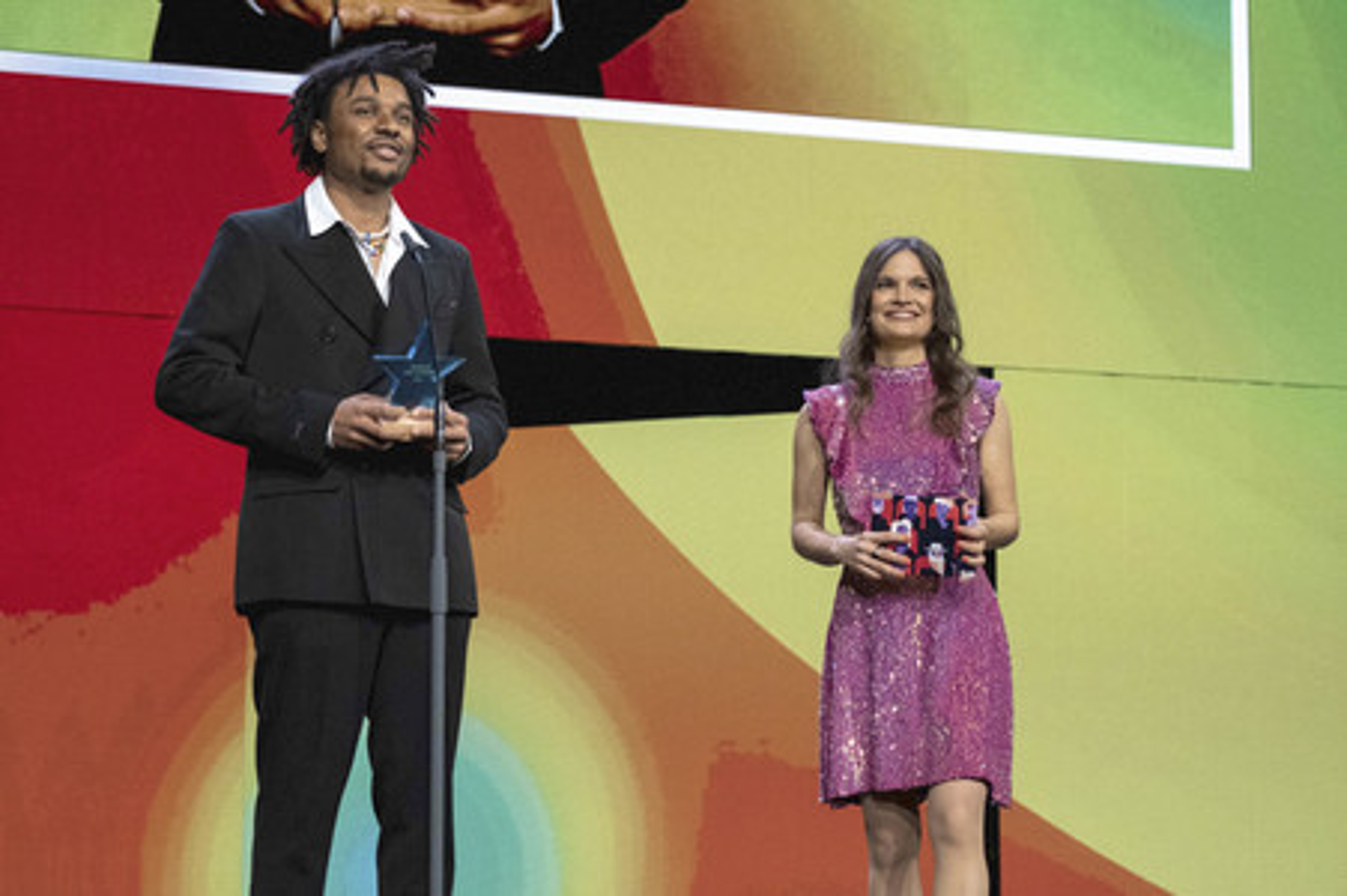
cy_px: 448
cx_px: 674
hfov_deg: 27.0
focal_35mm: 75
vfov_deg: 18.2
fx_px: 2804
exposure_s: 1/400
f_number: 2.8
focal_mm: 50
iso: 2500
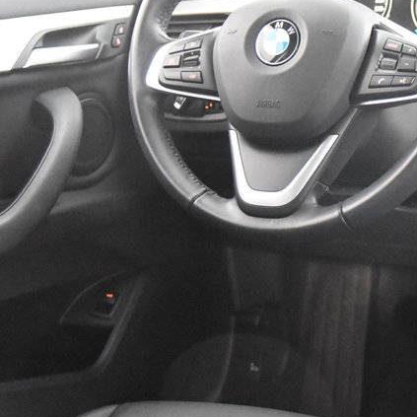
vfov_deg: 23.3
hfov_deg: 22.8
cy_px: 159
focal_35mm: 74
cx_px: 379
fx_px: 1009
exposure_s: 1/40
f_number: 3
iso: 12800
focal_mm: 24
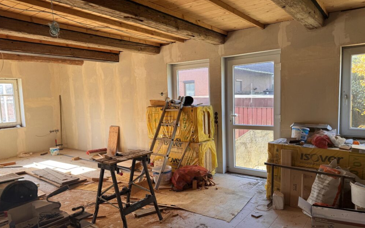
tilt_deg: -5.2
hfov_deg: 70.4
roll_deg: +2.2
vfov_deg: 47.6
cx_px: 182
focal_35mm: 26
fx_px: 259
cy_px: 121
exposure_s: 1/121
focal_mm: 6.76
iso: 64
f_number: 1.78
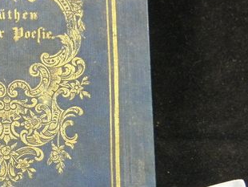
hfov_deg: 13.3
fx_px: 1047
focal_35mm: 146
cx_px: 4
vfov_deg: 10.2
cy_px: 66
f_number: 4.1
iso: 200
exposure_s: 1/15
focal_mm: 10.6
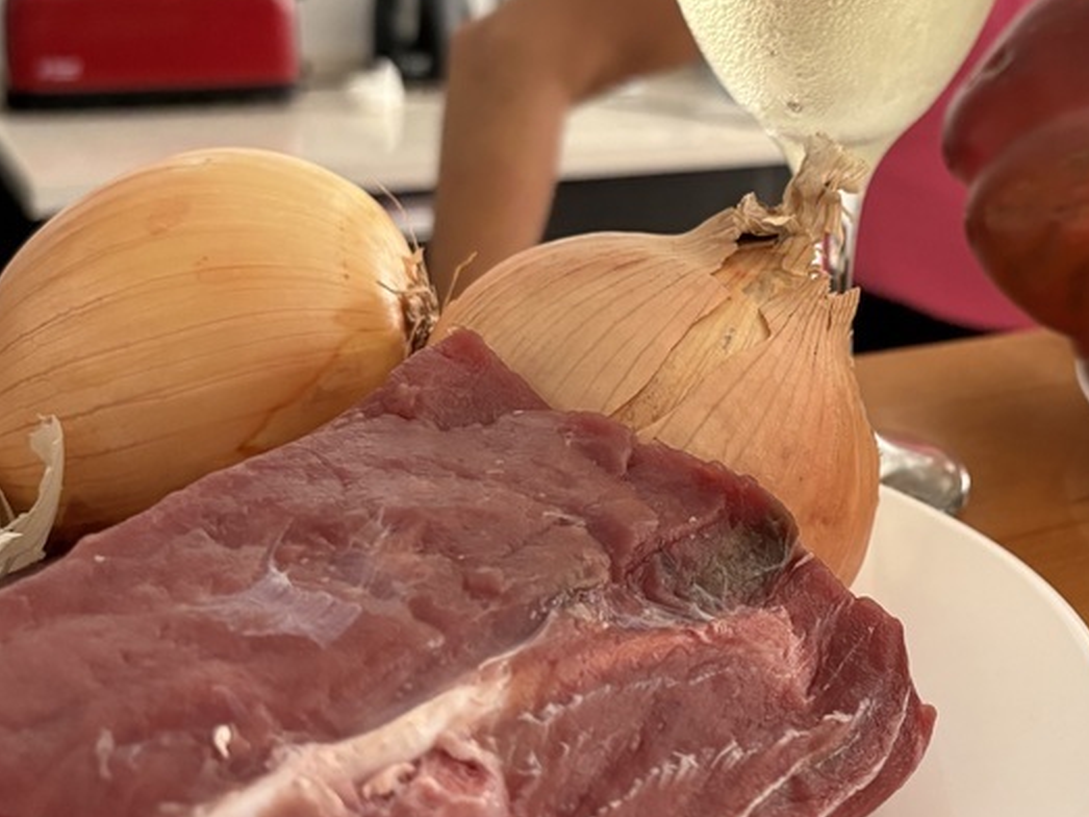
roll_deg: -2.0
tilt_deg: -14.9
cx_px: 861
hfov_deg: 35.1
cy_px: 306
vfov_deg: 27.4
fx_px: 1667
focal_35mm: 53
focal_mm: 5.96
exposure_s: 1/50
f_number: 1.6
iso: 250
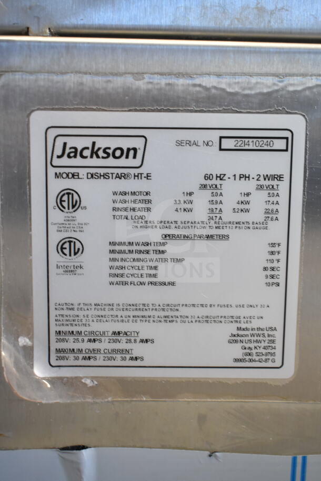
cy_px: 240
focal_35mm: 45
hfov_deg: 29.9
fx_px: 601
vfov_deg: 43.6
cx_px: 160
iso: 1800
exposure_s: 1/50
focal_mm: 30
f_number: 4.2
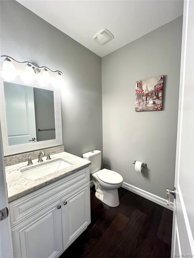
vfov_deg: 106.2
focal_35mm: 13
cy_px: 129
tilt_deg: -3.6
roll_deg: +2.3
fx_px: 97
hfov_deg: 89.9
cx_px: 97
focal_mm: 1.57
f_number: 1.8
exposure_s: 1/120
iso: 125
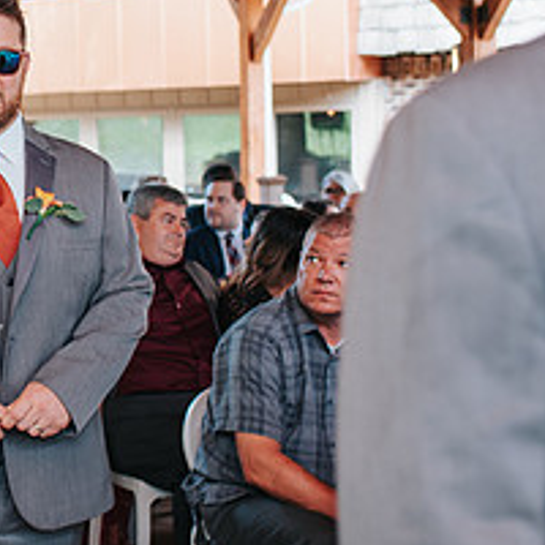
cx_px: -112
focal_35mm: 89
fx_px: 1585
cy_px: 189
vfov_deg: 19.5
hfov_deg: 18.5
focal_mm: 35
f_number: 3.2
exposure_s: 1/125
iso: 280
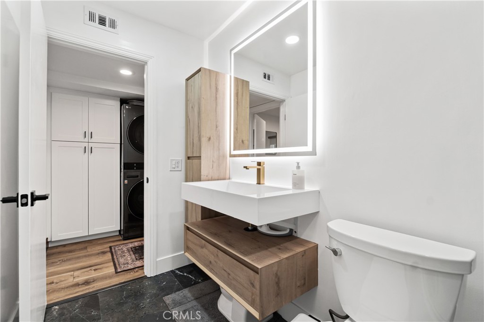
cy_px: 161
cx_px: 242
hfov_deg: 100.4
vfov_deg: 77.3
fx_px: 202
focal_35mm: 15
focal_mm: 10
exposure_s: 1/15
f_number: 7.1
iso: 320
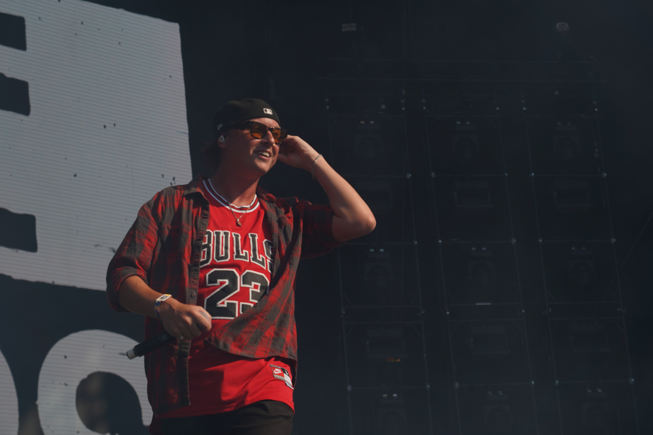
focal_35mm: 105
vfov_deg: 13.0
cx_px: 326
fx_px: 1904
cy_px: 218
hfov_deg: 19.5
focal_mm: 105
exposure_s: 1/640
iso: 100
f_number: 8
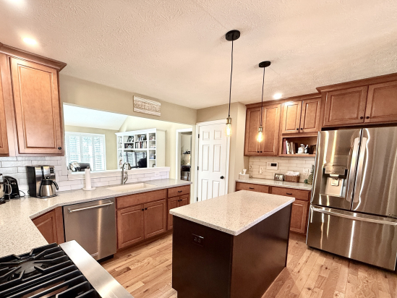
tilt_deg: -8.4
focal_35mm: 17
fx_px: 195
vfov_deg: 73.9
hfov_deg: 90.5
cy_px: 179
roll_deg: -0.8
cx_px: 173
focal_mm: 2.22
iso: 160
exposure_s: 1/60
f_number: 2.2
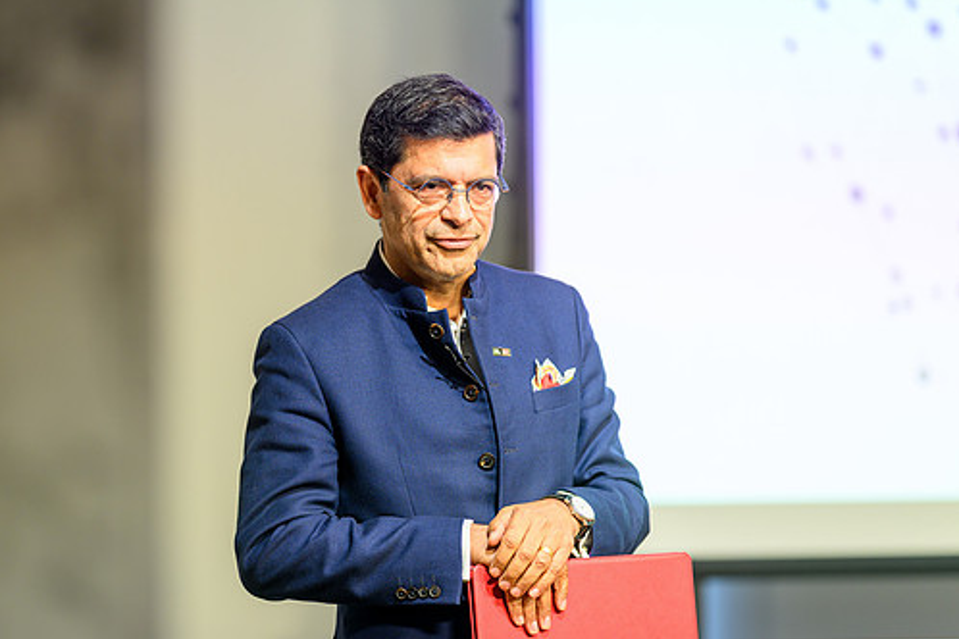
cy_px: 319
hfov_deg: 12.7
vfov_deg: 8.5
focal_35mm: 162
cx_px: 420
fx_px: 4315
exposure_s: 1/160
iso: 250
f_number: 1.8
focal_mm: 135
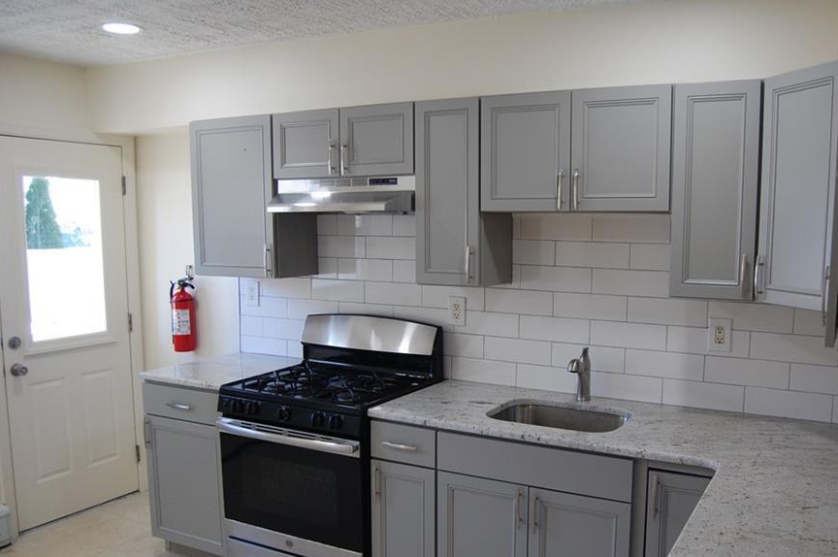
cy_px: 321
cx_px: 495
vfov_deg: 40.9
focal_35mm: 32
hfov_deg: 58.4
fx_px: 744
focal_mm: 18
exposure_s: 1/60
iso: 400
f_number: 4
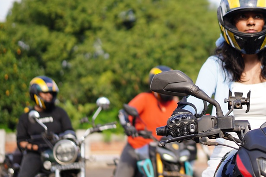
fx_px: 584
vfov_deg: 17.3
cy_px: 97
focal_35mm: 79
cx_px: 260
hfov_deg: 24.6
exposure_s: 1/2000
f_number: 1.4
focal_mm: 35
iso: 100
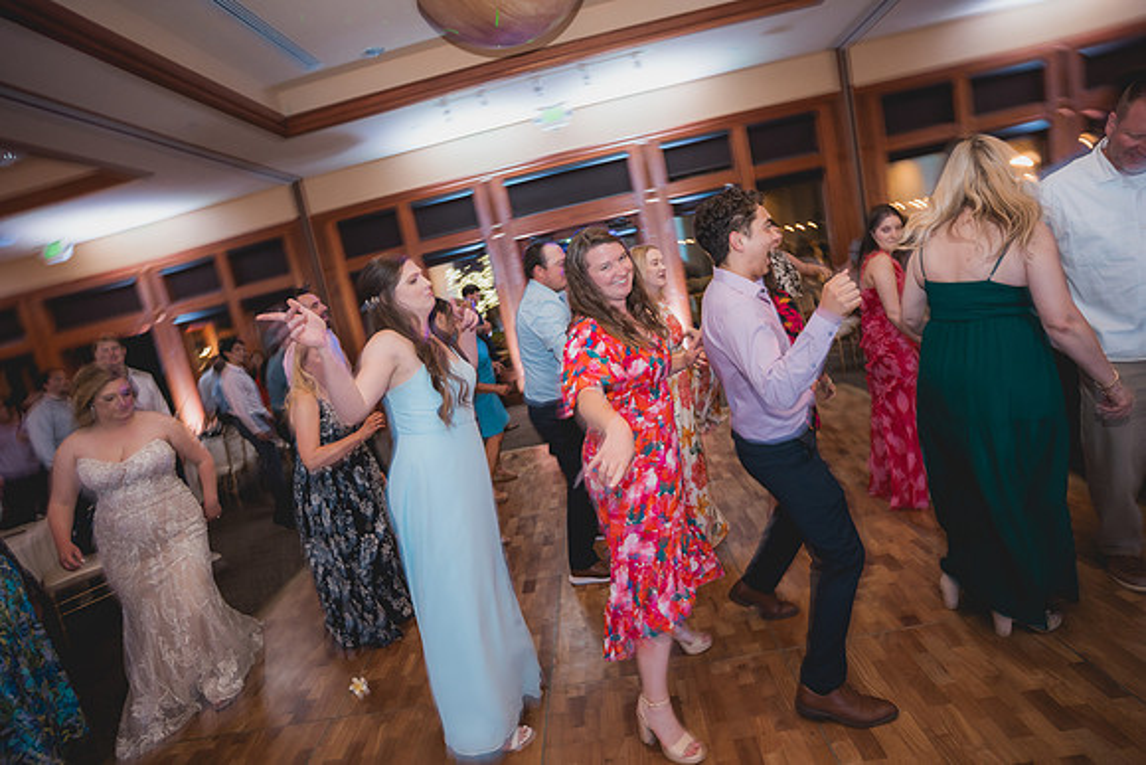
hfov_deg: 93.3
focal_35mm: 17
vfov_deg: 70.5
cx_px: 573
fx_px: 541
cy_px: 382
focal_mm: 17
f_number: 2.8
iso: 1000
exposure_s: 1/13
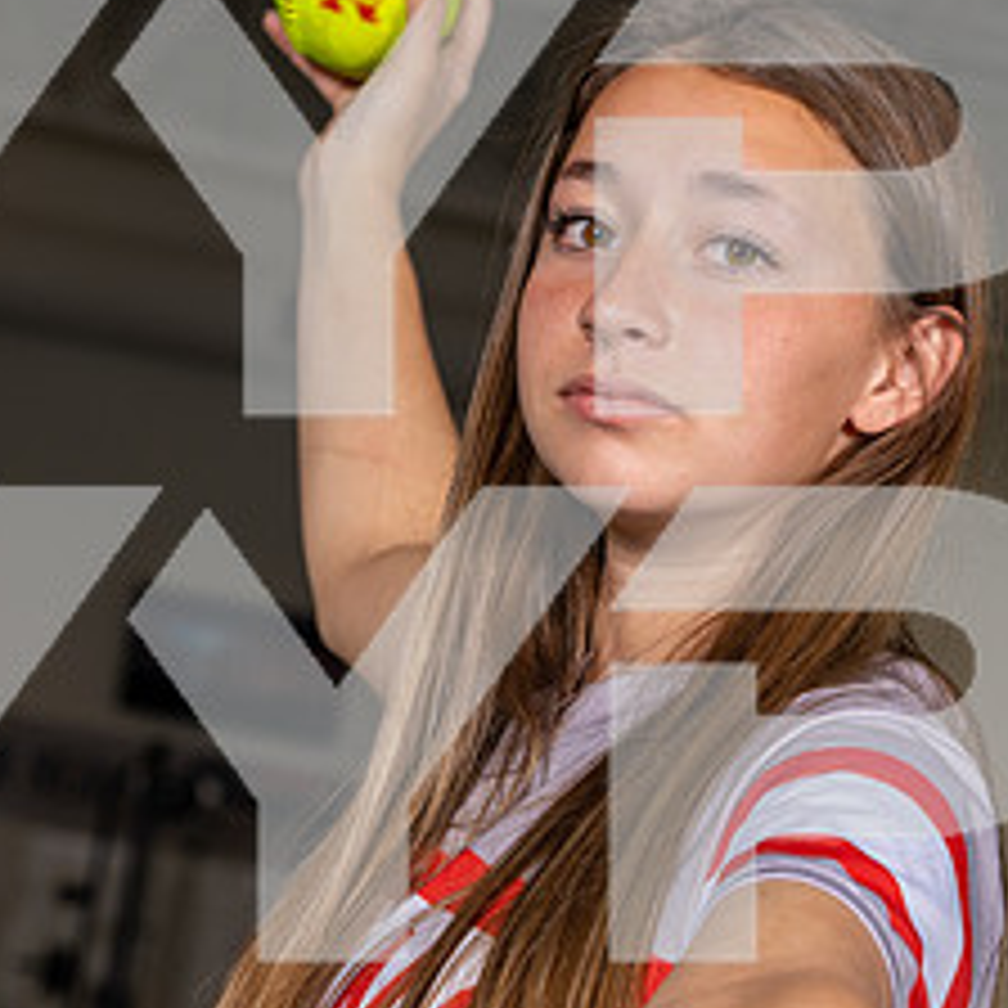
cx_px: 522
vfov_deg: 11.3
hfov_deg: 11.3
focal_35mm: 154
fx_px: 5074
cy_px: 727
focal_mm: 70
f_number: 5.6
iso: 200
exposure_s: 1/200
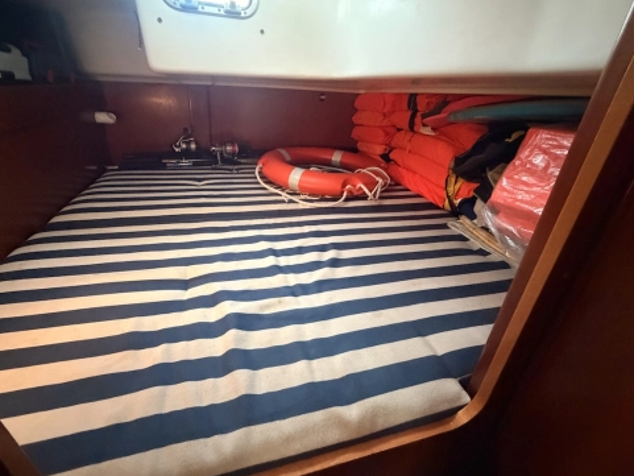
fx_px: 293
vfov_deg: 77.9
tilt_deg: -23.6
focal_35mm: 16
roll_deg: -4.5
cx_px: 306
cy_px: 216
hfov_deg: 94.4
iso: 1250
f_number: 2.2
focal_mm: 2.22
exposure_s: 1/60
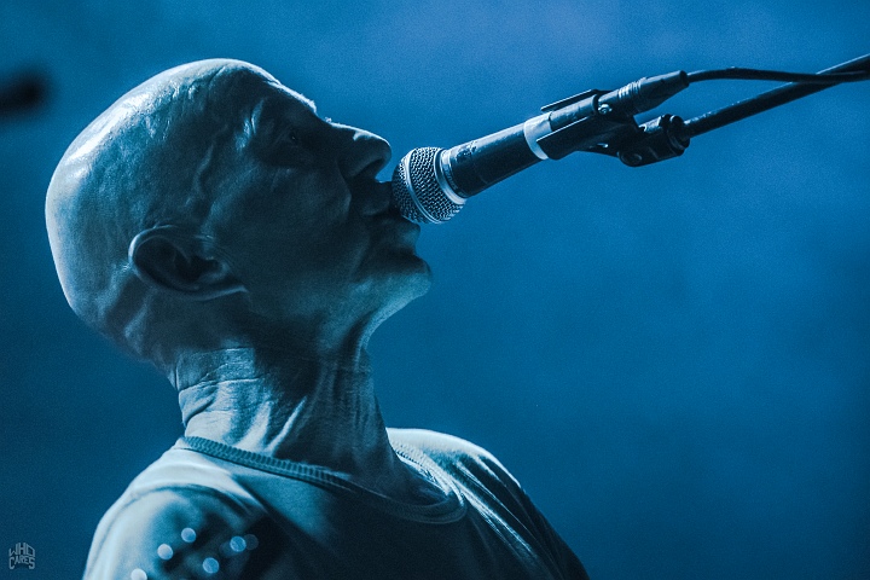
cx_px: 435
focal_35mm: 262
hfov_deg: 7.8
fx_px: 6343
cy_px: 290
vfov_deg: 5.2
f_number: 2.8
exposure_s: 1/80
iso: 4000
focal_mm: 175
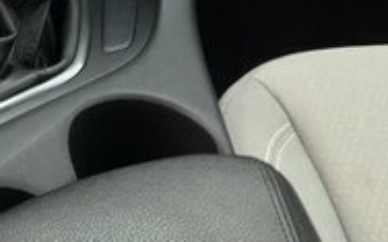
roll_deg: +0.1
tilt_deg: -26.7
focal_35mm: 108
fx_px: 1141
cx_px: -91
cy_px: -144
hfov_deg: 18.2
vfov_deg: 11.5
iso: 40
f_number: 2.2
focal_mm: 4.15
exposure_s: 1/50
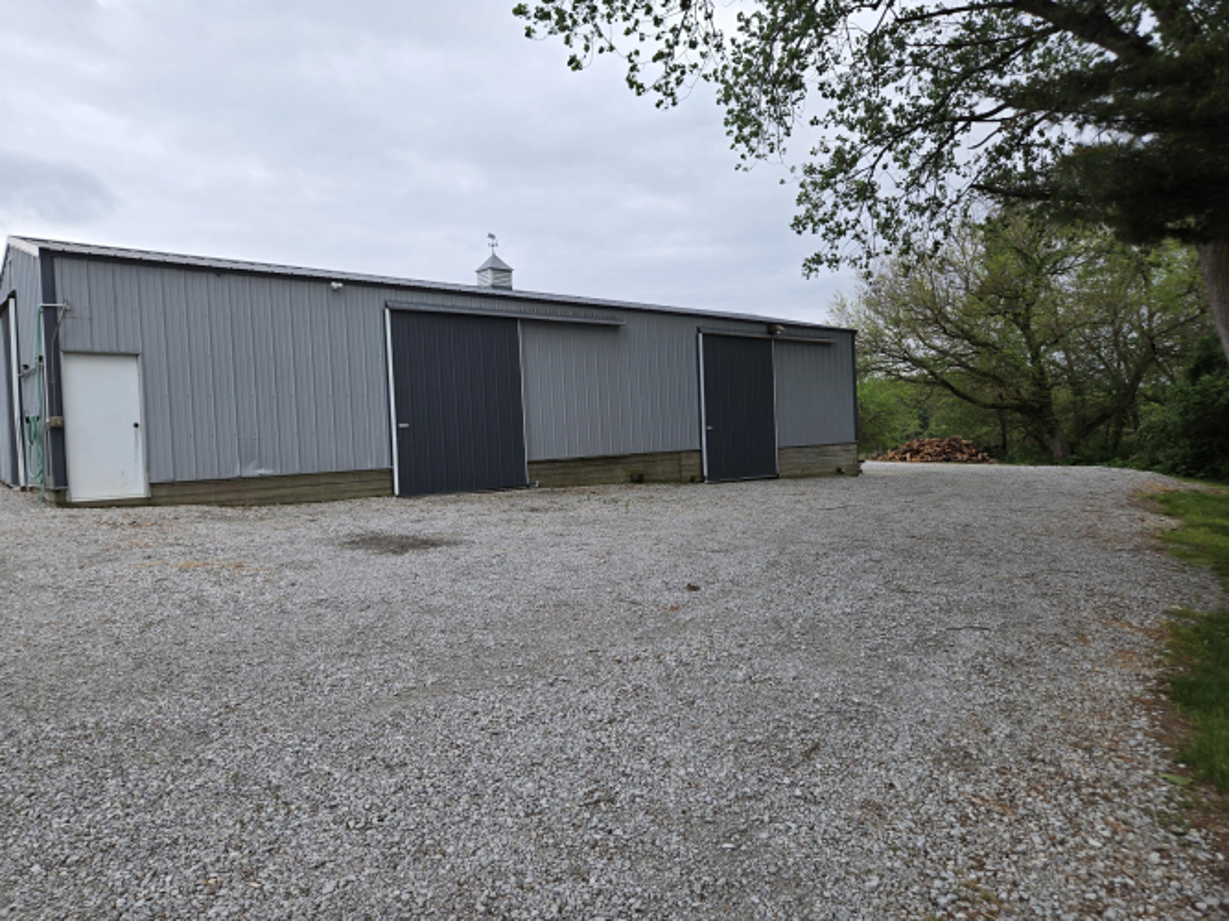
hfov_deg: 73.9
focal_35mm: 23
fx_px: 816
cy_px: 460
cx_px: 614
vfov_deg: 58.9
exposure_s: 1/452
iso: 25
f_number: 1.8
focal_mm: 5.4
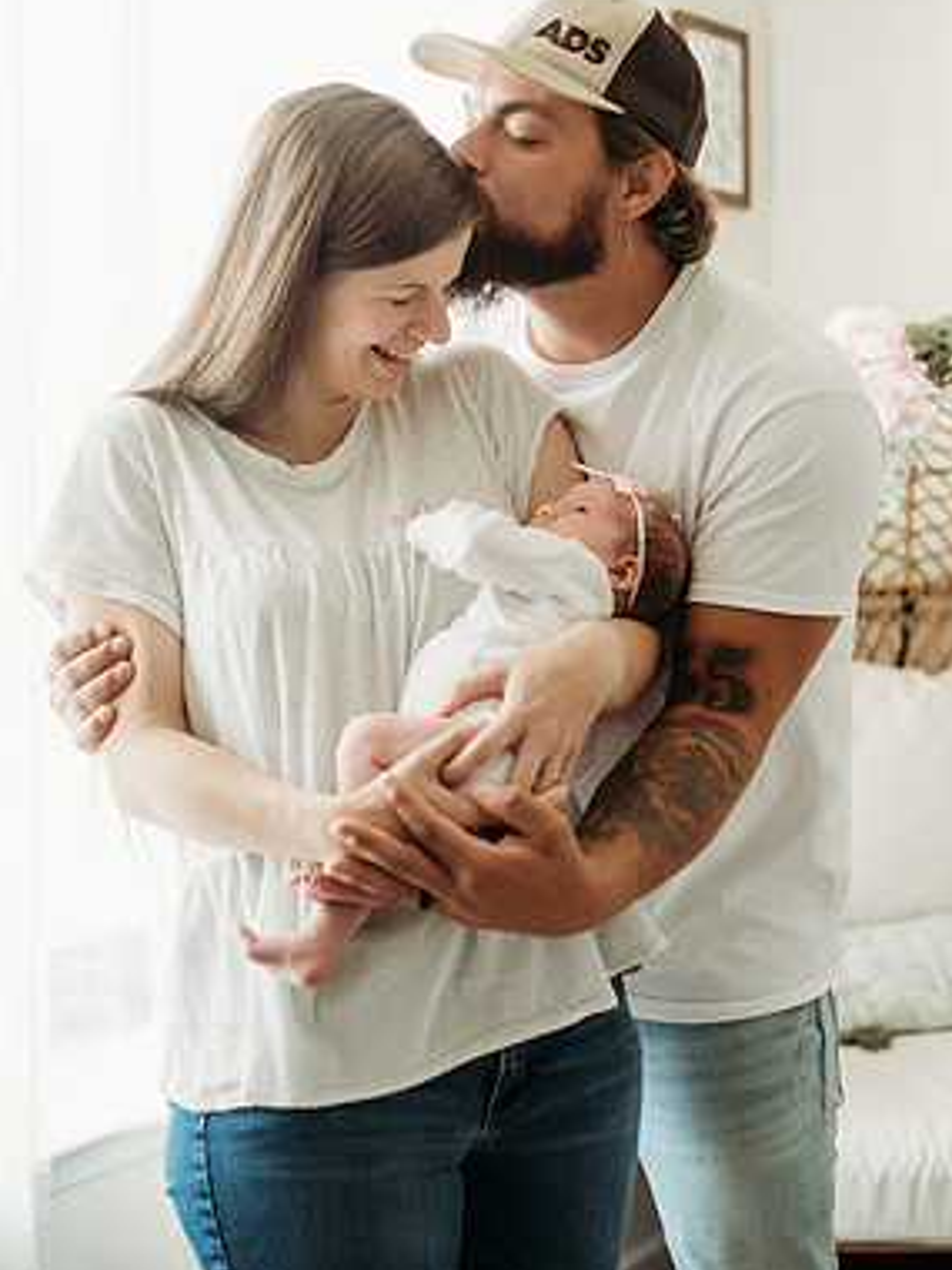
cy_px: 545
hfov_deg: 25.7
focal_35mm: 57
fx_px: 2090
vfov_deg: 33.7
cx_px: 498
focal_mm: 50
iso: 800
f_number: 2.5
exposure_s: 1/200
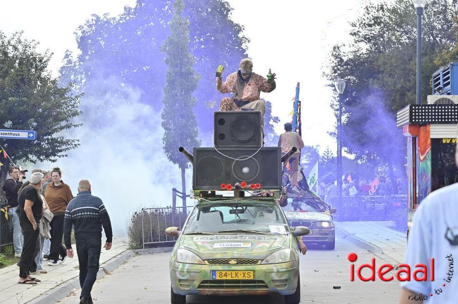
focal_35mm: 100
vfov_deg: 13.7
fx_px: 1271
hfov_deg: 20.4
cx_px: 229
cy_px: 152
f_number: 6.3
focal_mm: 100
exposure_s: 1/640
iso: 320
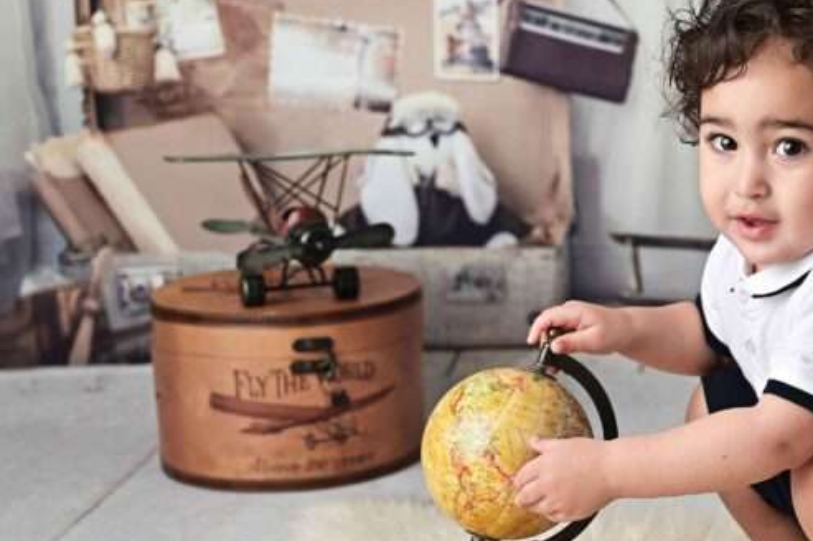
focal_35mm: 81
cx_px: 790
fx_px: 1828
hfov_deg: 24.1
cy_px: 304
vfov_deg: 16.8
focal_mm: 39
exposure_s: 1/100
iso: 100
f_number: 3.2
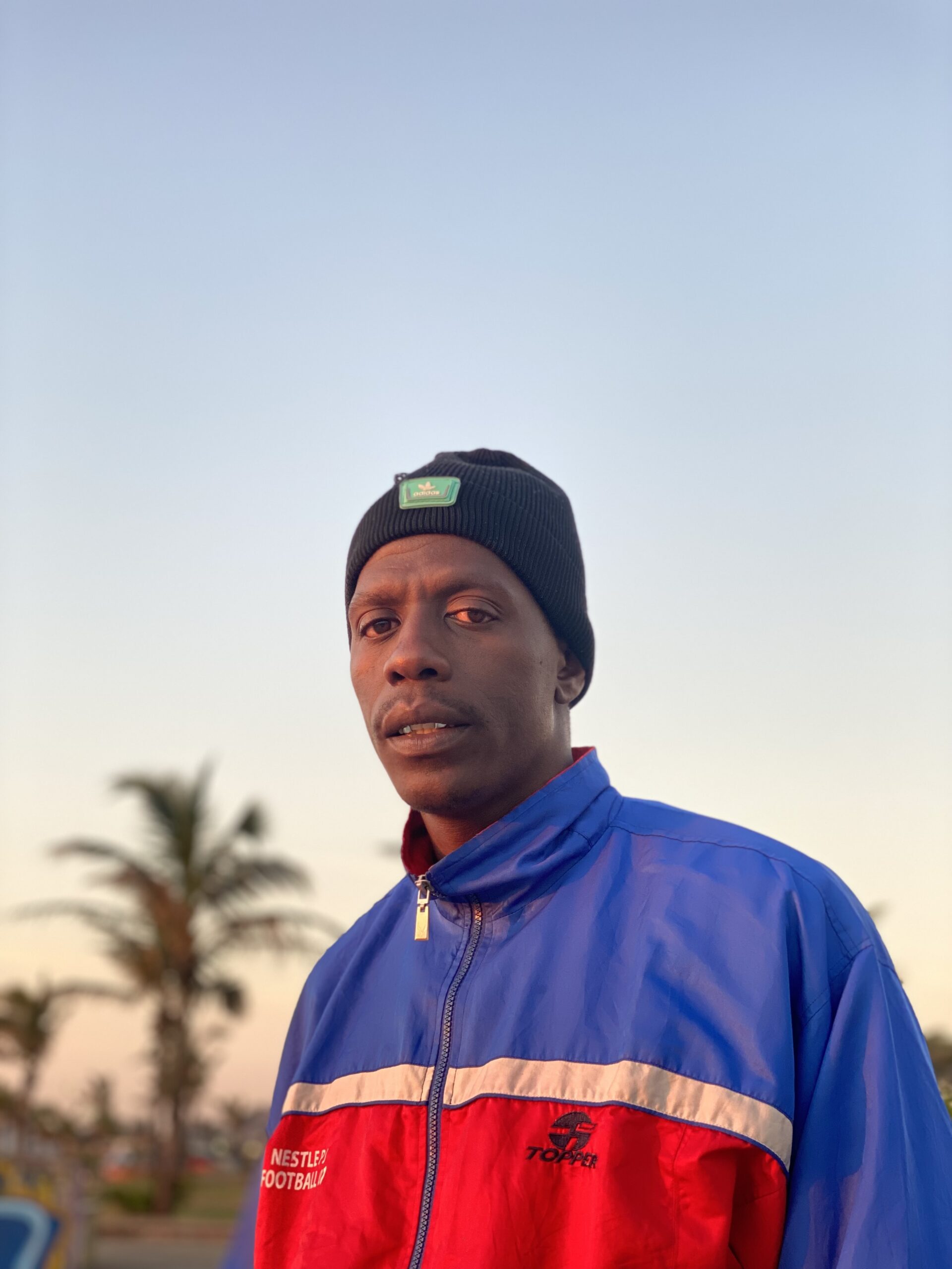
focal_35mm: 52
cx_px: 476
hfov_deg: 28.0
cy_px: 634
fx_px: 1907
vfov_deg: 36.8
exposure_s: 1/122
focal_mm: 6
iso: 40
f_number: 2
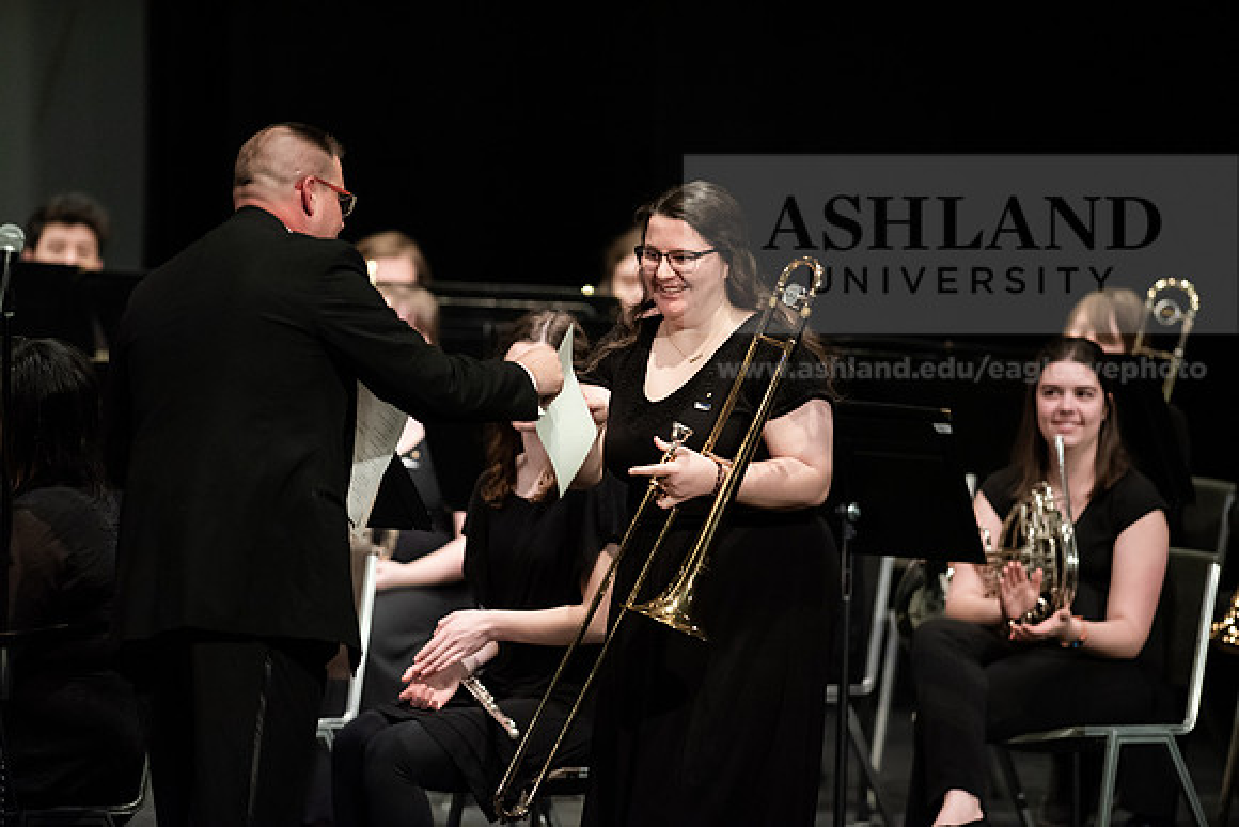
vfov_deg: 4.6
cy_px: 414
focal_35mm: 300
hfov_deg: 6.9
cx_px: 620
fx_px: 10327
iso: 4000
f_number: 3.2
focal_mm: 300
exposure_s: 1/250
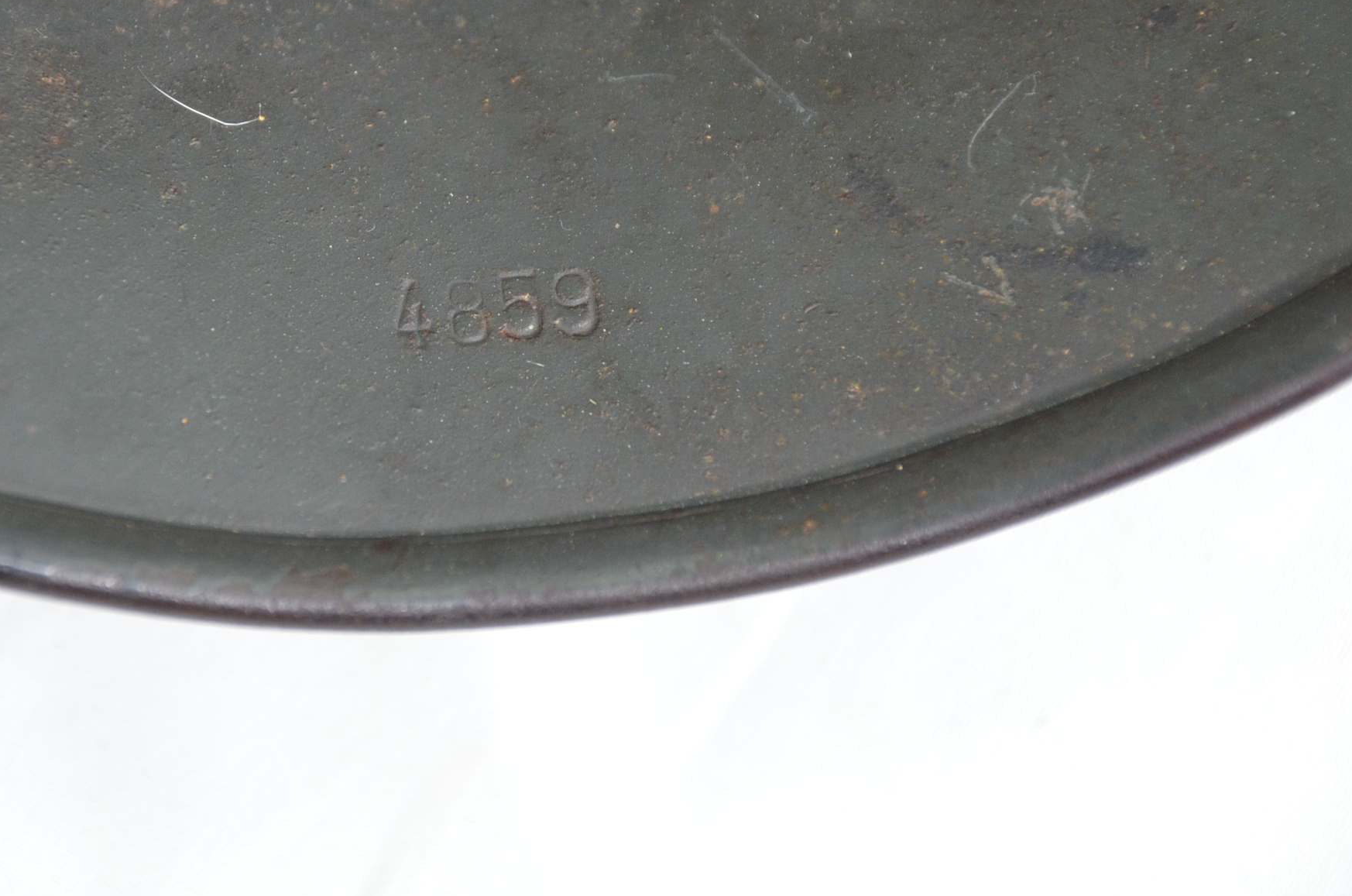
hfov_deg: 7.2
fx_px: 10709
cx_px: 494
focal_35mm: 286
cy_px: 318
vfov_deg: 4.8
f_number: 5.6
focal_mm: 135
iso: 1000
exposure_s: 1/125
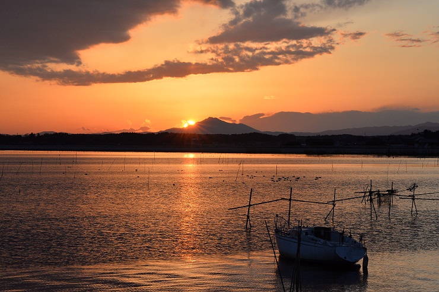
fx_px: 1157
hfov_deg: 21.5
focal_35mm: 95
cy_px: 146
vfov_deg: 14.4
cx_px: 220
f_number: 22
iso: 1400
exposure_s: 1/250
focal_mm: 95
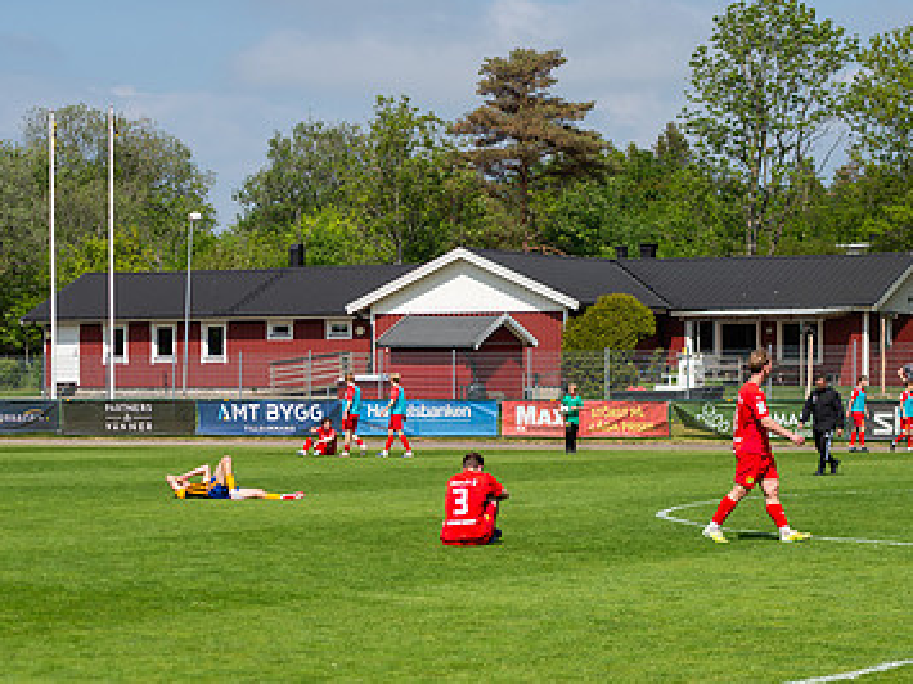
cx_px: 368
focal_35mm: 110
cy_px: 491
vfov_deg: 13.4
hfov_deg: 17.9
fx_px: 2900
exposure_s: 1/2000
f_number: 3.2
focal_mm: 70
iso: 100
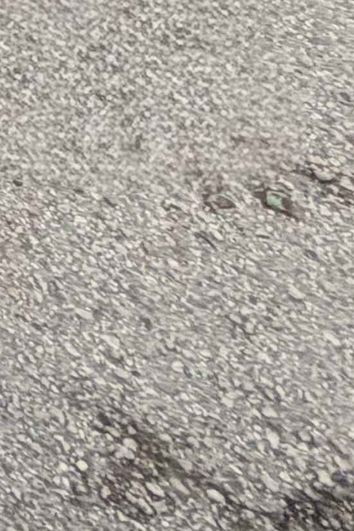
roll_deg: +2.2
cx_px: -869
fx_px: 1489
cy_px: -917
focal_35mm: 101
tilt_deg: -11.7
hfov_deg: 9.1
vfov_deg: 12.6
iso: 40
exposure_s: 1/121
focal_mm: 2.22
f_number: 2.2
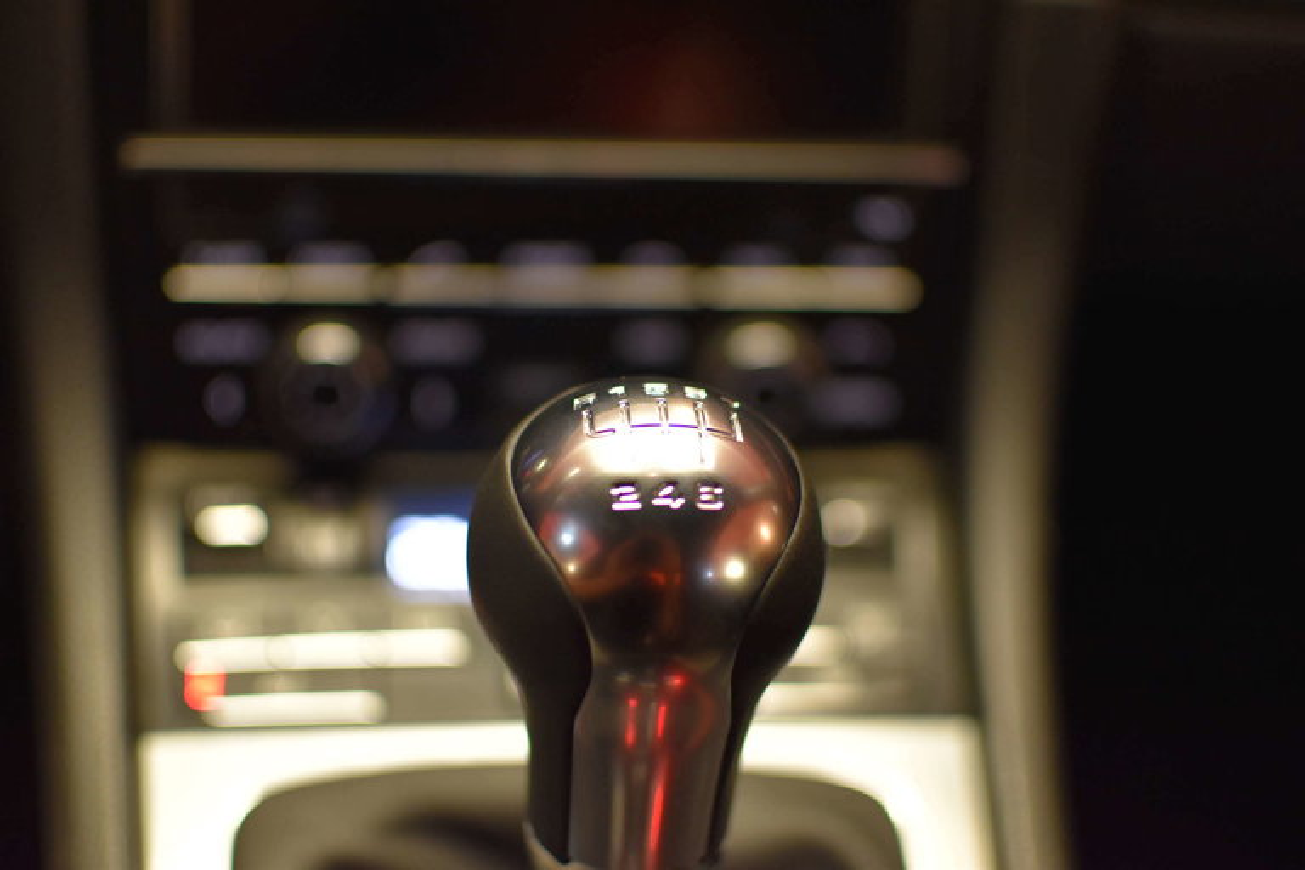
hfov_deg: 37.9
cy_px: 435
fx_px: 1903
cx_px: 652
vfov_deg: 25.8
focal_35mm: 52
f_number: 1.8
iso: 1100
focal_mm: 35
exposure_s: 1/60
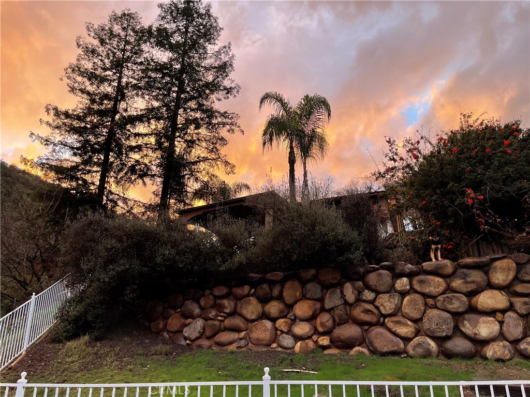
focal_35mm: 26
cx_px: 265
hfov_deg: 67.3
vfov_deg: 53.1
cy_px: 198
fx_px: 398
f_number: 1.6
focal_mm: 5.1
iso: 64
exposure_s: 1/121
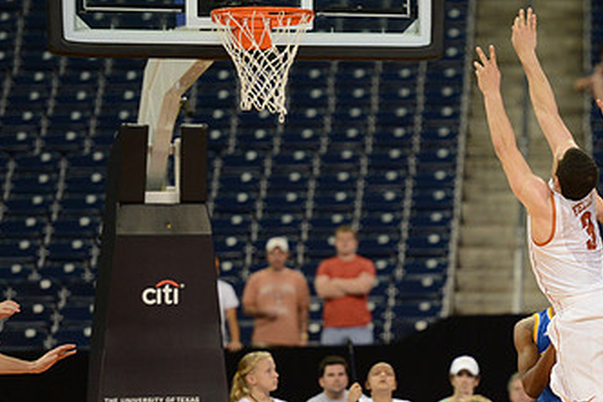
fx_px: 5544
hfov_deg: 6.2
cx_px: 507
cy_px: 233
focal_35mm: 331
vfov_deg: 4.2
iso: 2500
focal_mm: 190
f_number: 2.8
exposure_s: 1/1000
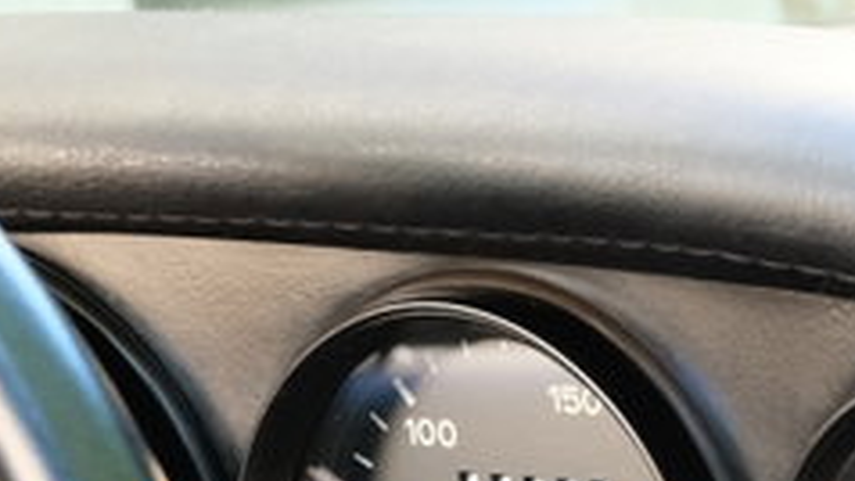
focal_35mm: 144
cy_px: 953
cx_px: 1800
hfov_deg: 12.7
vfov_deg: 8.1
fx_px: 3265
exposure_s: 1/100
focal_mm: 21.3
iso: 2500
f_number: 5
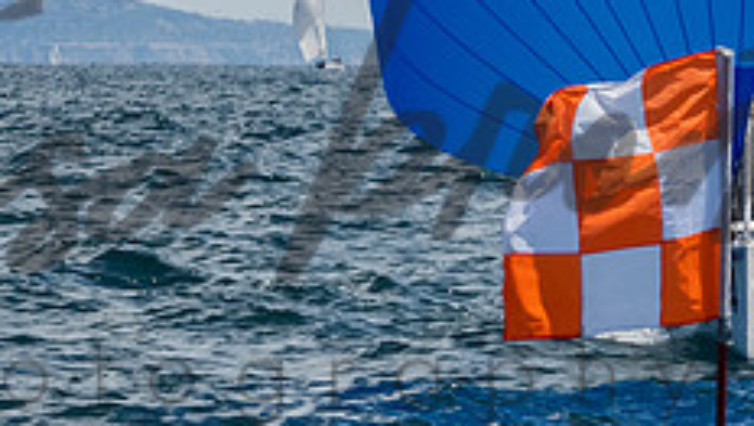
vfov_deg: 2.5
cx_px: 736
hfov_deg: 4.5
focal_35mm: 478
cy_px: 96
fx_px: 9565
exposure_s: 1/1250
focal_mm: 102
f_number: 14
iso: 640
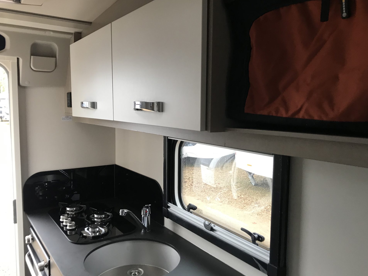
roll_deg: +0.6
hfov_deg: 60.0
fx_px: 319
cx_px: 182
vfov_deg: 46.8
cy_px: 142
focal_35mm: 30
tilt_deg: -3.0
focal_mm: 3.99
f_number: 1.8
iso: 40
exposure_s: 1/17
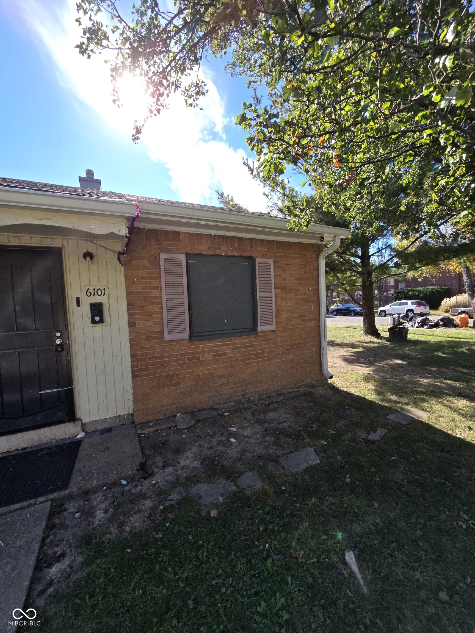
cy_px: 316
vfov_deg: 106.2
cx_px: 238
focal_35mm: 13
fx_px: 238
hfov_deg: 89.9
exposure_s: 1/934
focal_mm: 2.2
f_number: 2.2
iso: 50
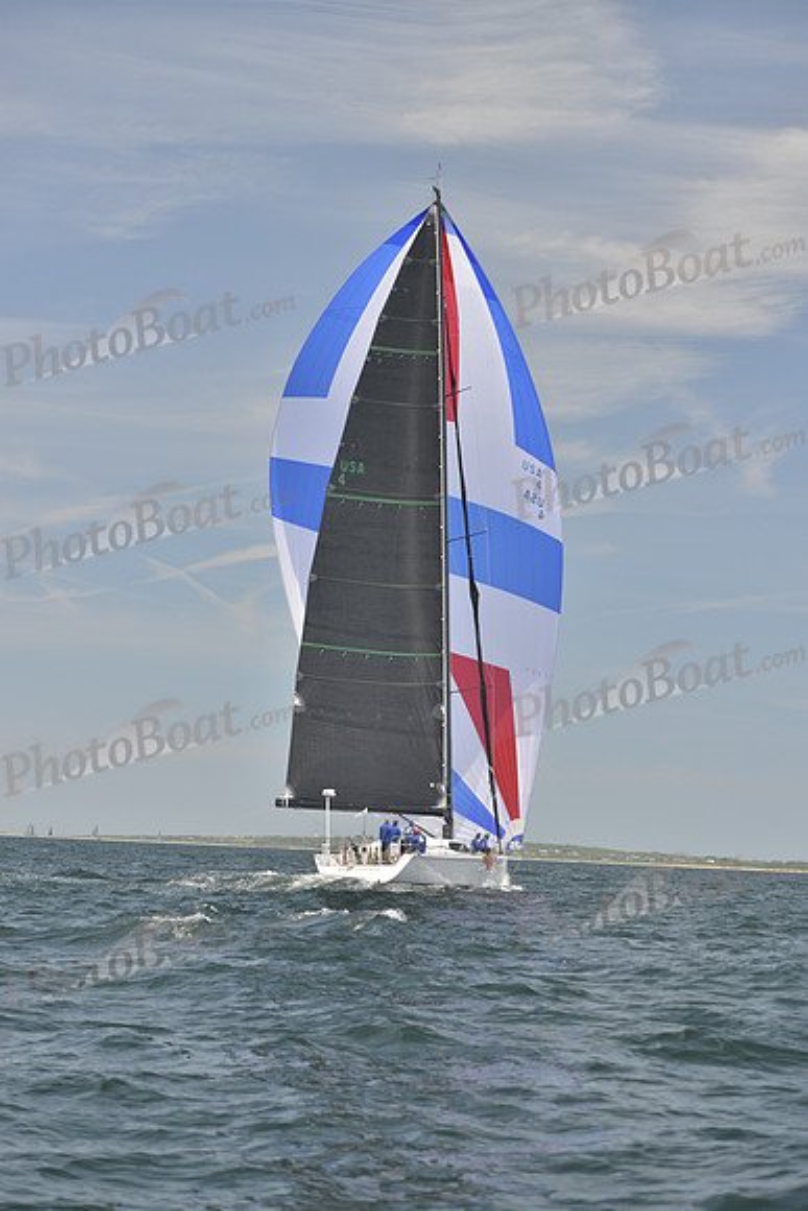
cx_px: 404
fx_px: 2692
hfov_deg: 17.1
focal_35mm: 80
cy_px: 606
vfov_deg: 25.4
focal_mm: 80
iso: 400
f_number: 5
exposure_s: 1/800
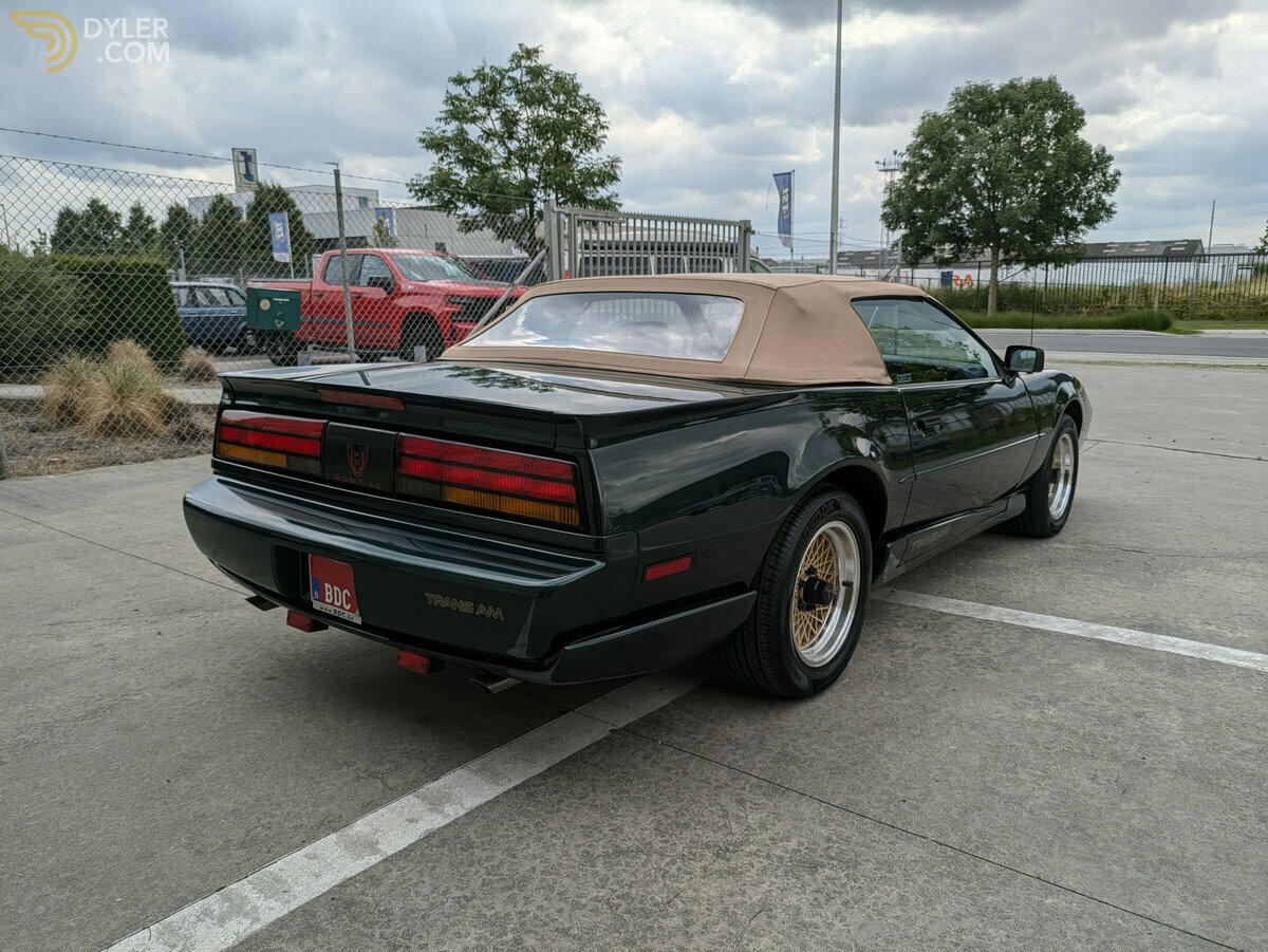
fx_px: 916
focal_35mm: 25
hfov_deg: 69.4
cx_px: 634
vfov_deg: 54.9
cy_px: 476
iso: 46
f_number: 1.89
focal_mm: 5.43
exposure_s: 1/2028
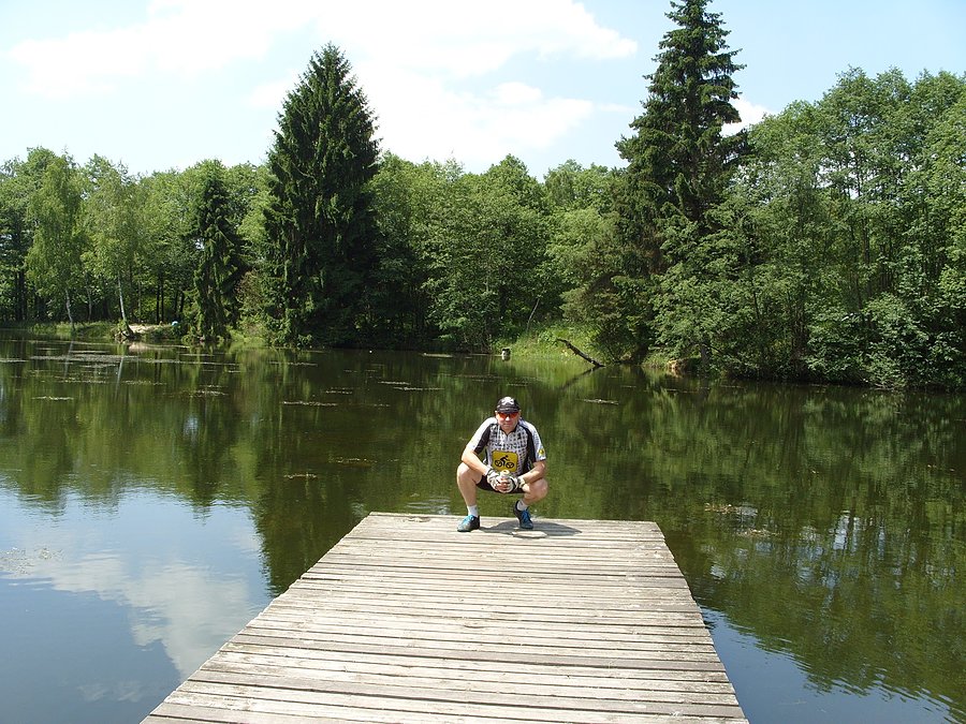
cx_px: 483
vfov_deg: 40.7
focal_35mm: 35
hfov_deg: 52.6
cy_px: 362
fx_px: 977
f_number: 5.3
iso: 80
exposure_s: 1/250
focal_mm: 7.8
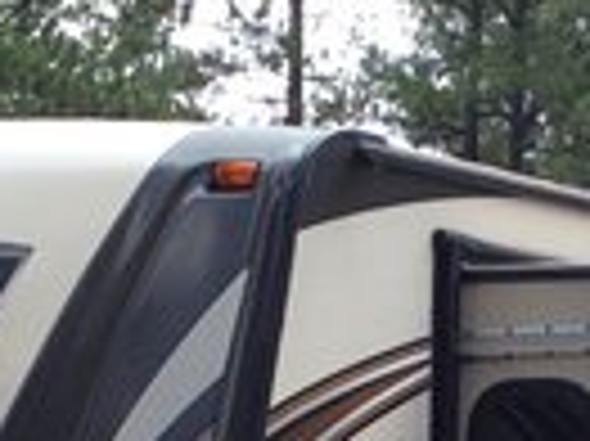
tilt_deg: -3.9
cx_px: 446
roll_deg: -1.3
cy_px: 860
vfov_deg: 7.3
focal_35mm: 196
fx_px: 3338
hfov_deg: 10.1
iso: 32
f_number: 2.4
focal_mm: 3.3
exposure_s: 1/364
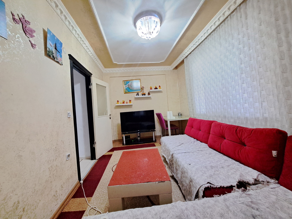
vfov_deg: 89.9
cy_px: 110
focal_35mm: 13
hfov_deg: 106.2
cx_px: 146
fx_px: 110
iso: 400
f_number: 2.2
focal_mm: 1.74
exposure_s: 1/25
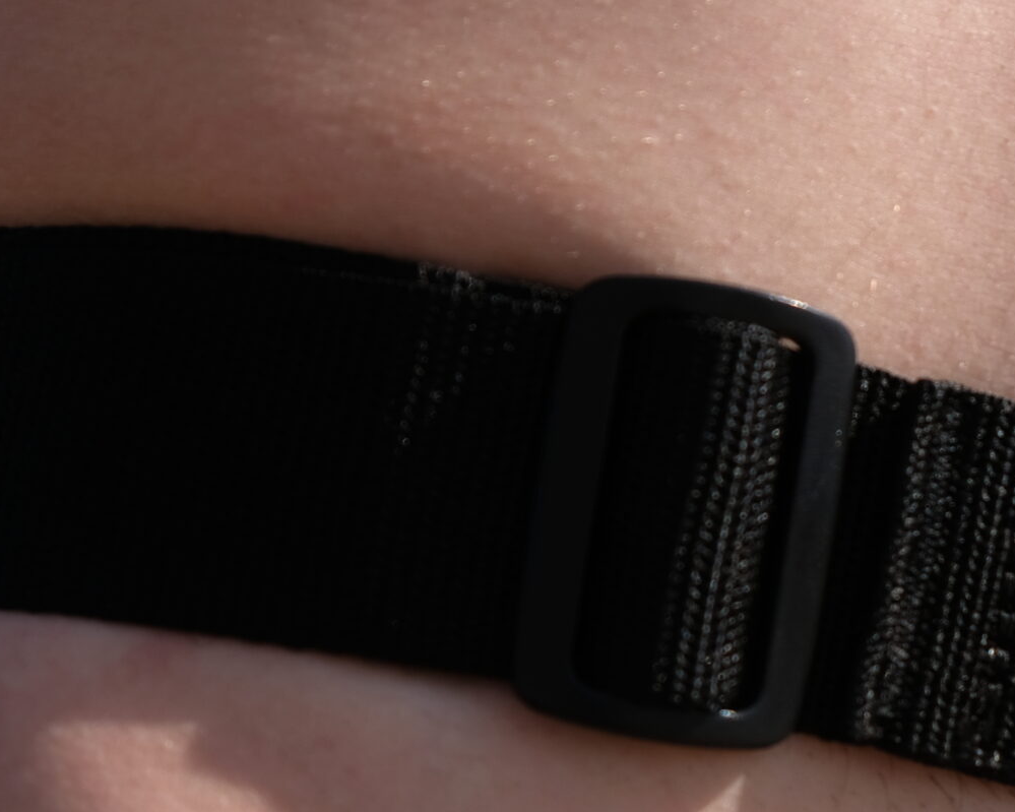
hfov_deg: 11.5
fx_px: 4986
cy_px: 697
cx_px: 1063
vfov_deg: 9.3
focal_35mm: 166
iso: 100
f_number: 4
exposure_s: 1/1000
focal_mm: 46.3
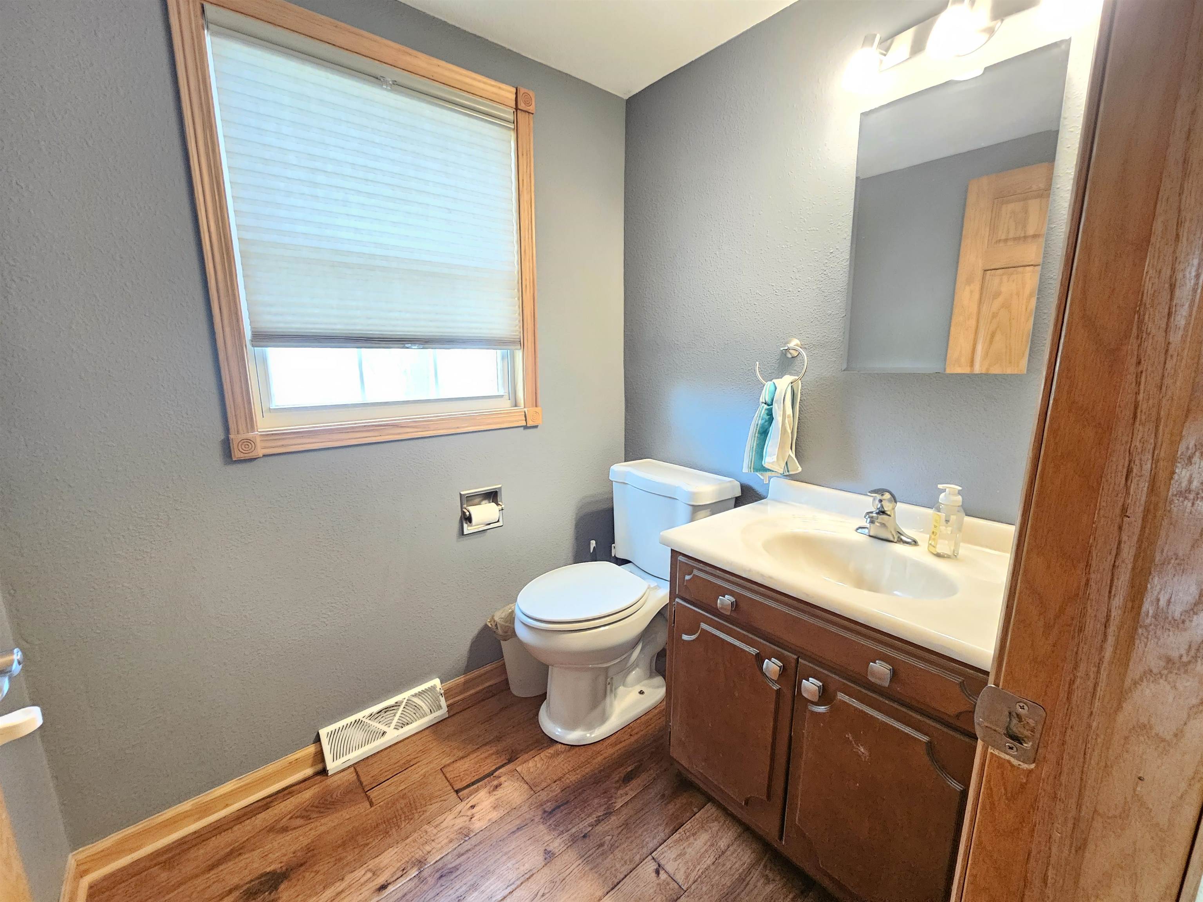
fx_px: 452
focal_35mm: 13
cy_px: 451
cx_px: 602
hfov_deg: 106.2
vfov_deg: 89.9
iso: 1000
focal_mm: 2.2
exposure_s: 1/24
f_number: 2.2
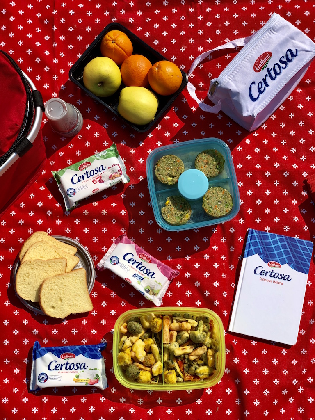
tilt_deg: -76.7
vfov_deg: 36.8
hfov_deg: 28.0
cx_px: 158
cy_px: 210
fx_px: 631
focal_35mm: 52
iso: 16
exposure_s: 1/1453
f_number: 2.4
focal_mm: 6
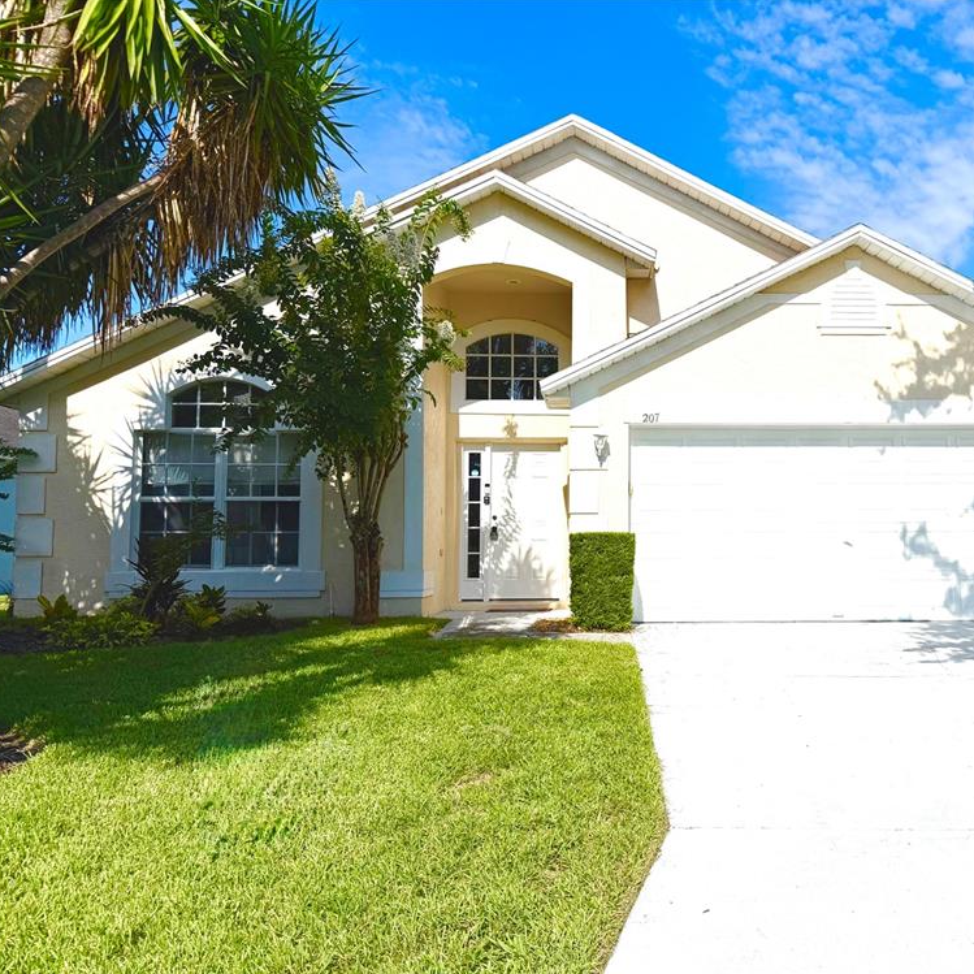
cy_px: 497
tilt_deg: +3.2
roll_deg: +0.6
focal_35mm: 29
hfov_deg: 54.5
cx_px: 650
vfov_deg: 55.6
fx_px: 923
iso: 80
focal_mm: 6.76
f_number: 1.78
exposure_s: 1/17544
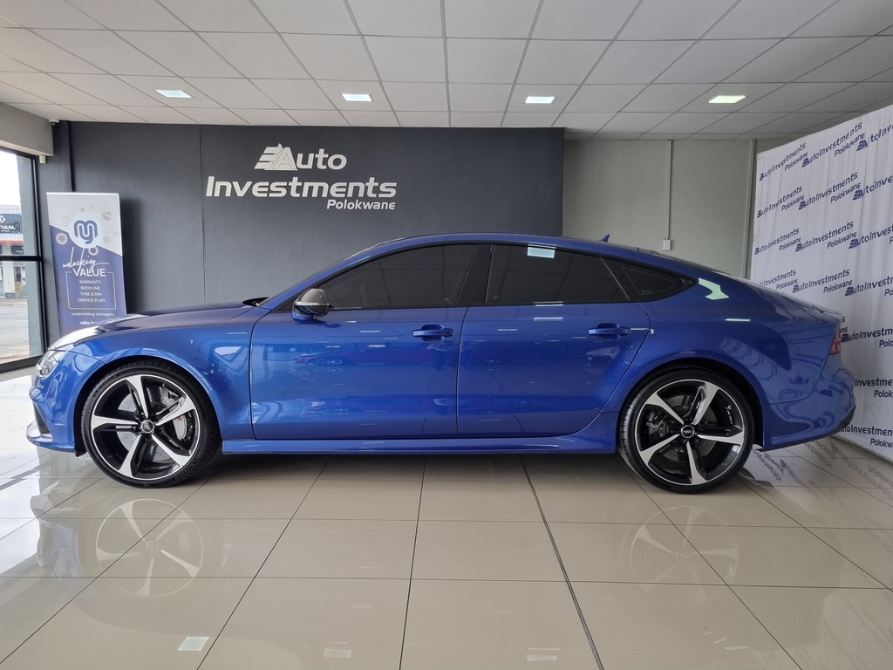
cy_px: 335
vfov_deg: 53.1
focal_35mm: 26
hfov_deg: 67.3
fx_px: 671
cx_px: 446
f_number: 1.8
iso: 64
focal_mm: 5.4
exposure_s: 1/100
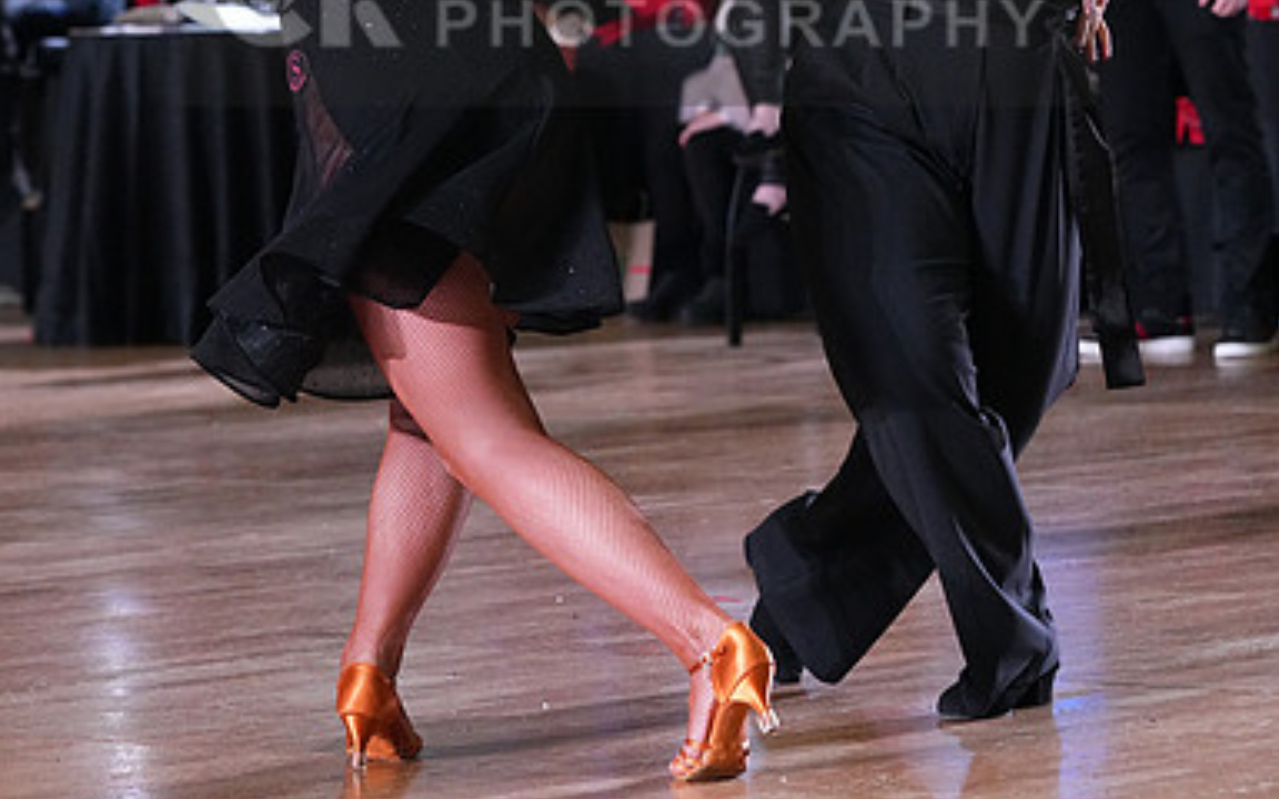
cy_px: -3
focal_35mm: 208
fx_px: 7250
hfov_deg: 10.1
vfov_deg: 6.3
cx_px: 638
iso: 8000
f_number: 5
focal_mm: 135
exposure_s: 1/400
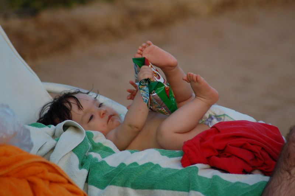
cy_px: 98
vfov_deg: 3.0
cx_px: 148
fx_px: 3684
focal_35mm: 450
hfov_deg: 4.6
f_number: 5.6
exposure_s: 1/500
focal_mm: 300
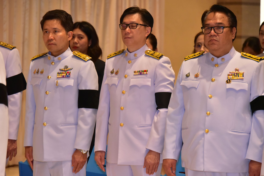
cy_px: 88
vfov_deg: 8.1
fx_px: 1247
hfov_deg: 12.1
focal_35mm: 170
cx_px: 132
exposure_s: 1/200
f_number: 5.6
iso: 4000
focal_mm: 170
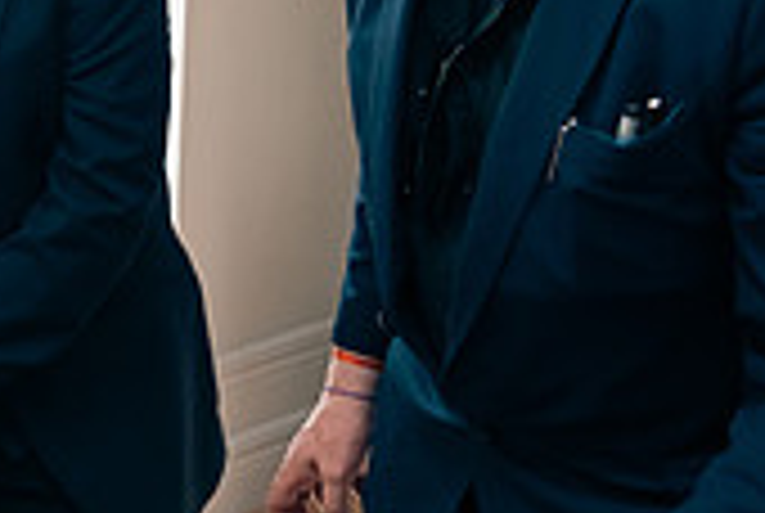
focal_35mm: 109
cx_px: -387
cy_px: 272
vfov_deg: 12.6
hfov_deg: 16.9
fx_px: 2320
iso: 800
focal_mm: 32
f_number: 3.5
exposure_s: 1/160
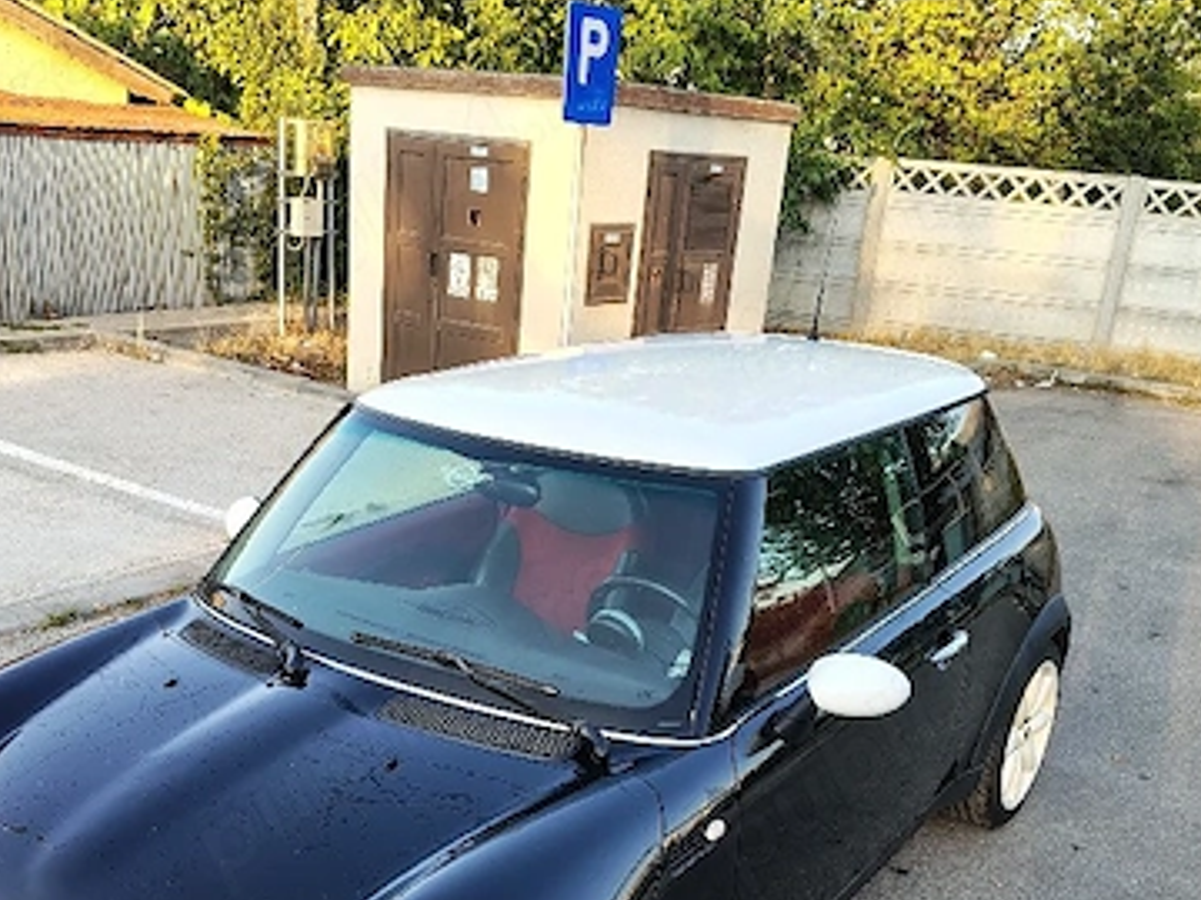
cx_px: 544
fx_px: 1388
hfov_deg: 46.7
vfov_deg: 34.8
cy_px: 730
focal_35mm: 40
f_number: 1.8
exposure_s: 1/169
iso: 100
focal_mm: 5.56
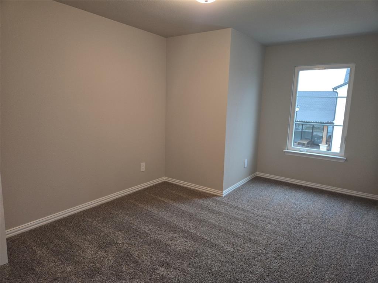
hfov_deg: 73.9
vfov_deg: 58.9
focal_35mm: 23
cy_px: 142
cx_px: 189
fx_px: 251
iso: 100
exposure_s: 1/40
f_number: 1.8
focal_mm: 5.4
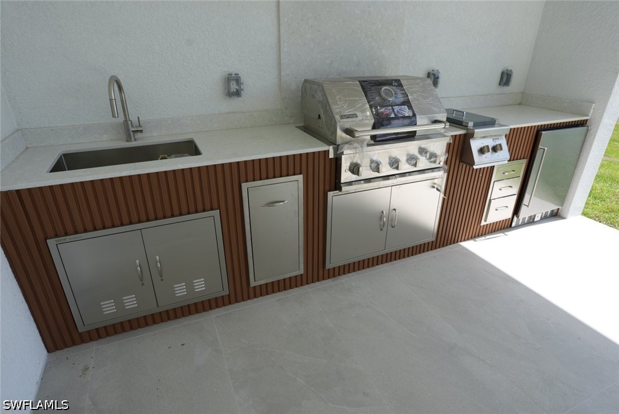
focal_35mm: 20
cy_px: 207
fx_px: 344
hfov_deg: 83.9
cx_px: 310
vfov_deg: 62.0
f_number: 6.3
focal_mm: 20
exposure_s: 1/200
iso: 100
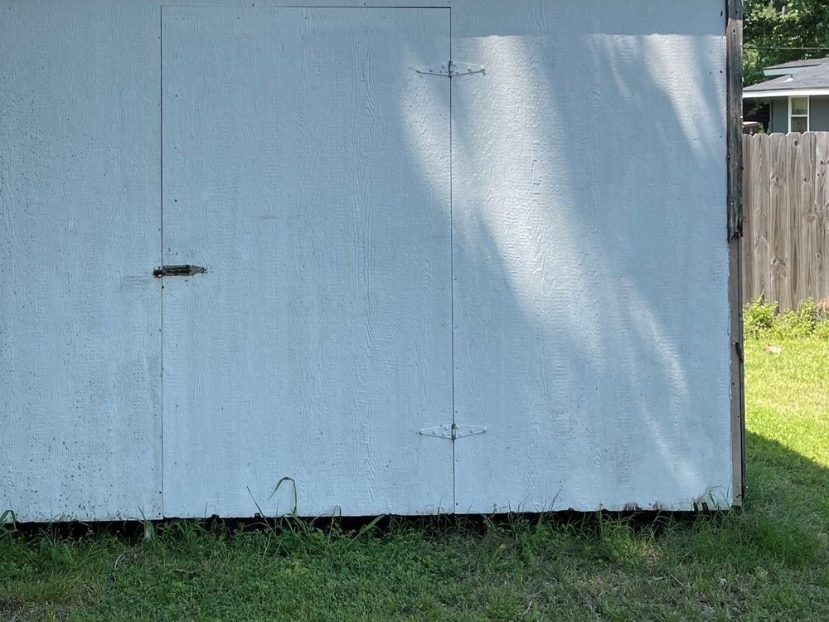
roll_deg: +0.1
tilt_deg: -2.3
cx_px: 177
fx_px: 1150
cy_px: 143
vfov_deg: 29.7
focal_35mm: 48
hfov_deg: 38.3
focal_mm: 5.1
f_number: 1.6
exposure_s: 1/1188
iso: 32
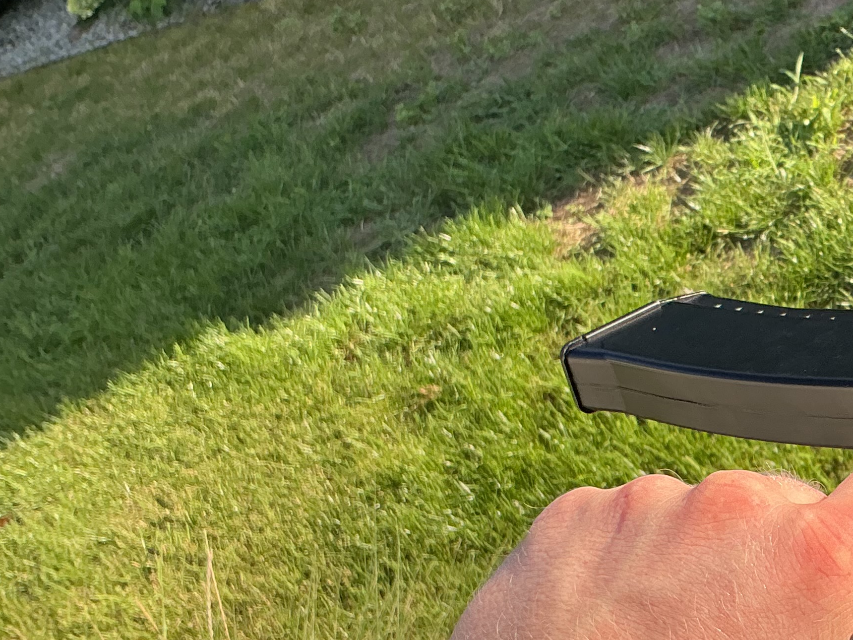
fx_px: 1676
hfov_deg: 26.8
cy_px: 327
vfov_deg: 21.6
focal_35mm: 68
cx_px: 876
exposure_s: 1/400
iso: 25
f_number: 1.8
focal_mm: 3
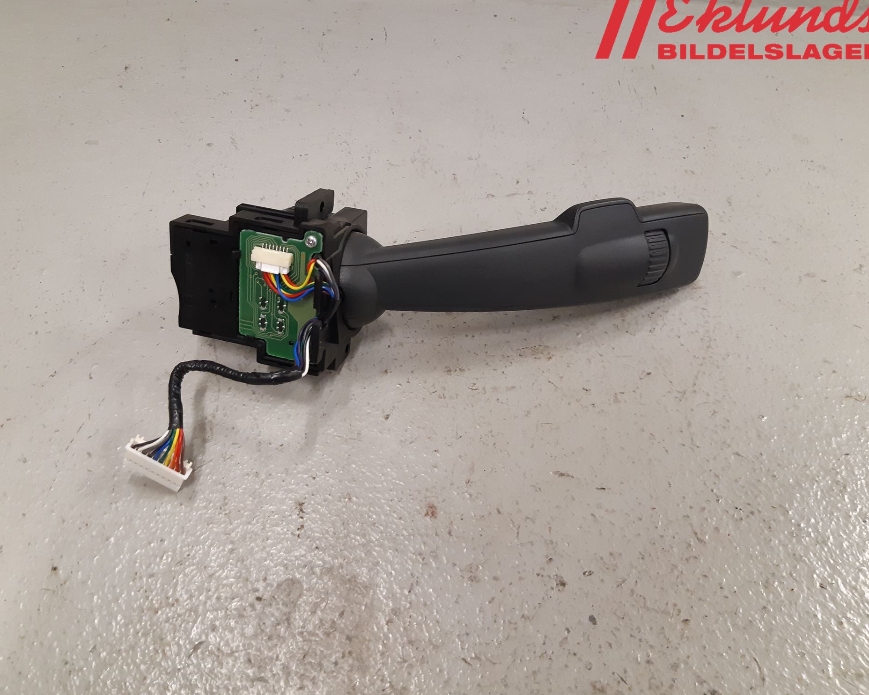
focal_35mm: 28
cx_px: 403
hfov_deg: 62.1
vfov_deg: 51.5
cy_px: 339
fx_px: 720
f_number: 1.7
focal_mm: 3.93
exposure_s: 1/50
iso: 200
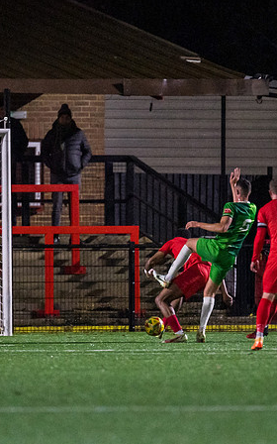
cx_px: 156
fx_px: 9071
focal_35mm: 751
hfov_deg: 1.7
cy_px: 203
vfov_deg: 2.8
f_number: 2.8
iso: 8000
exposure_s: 1/800
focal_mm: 300
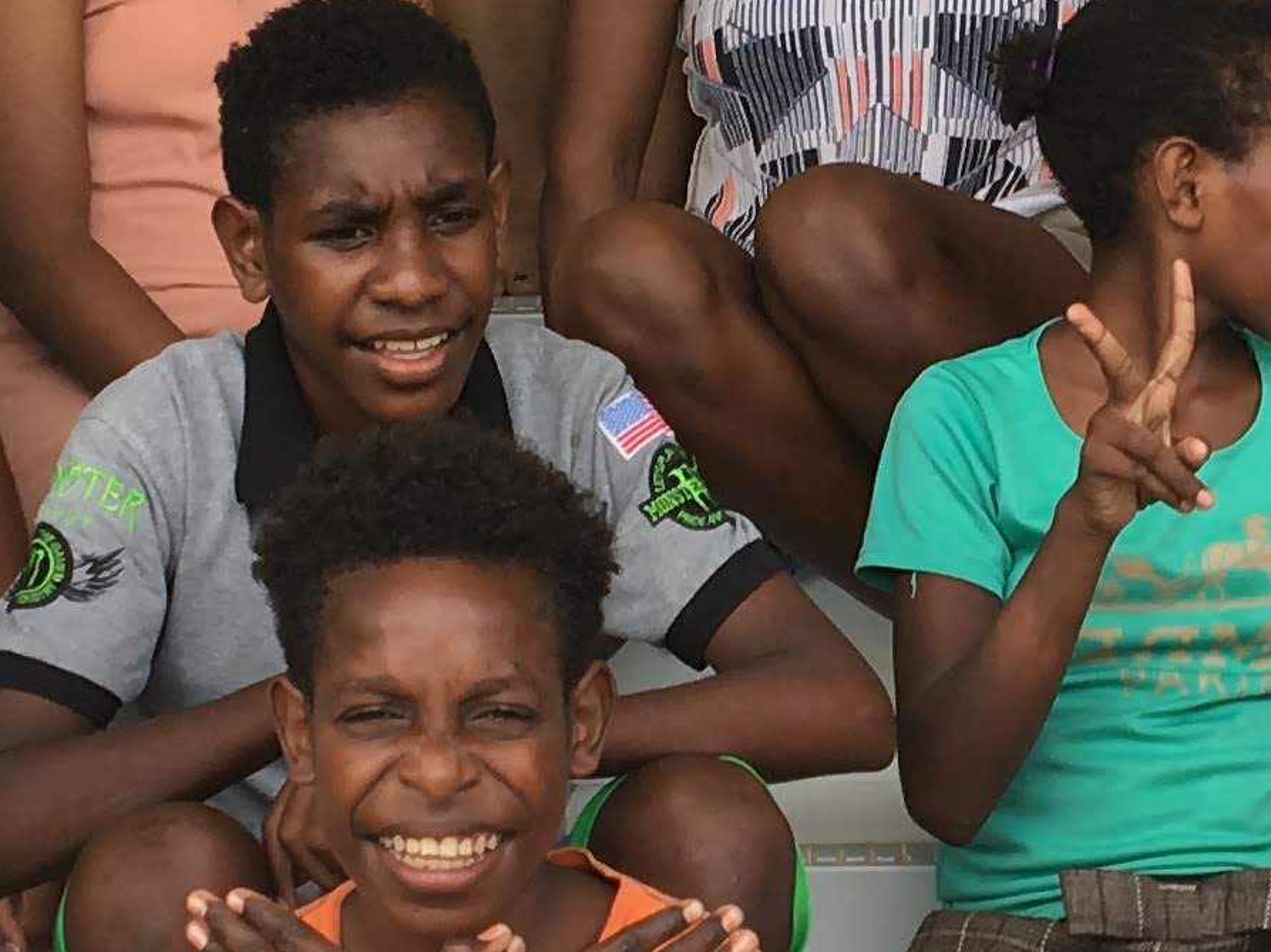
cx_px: 1026
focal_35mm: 131
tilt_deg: -2.5
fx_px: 4808
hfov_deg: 15.0
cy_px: 544
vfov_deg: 11.3
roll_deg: -0.3
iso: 25
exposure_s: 1/195
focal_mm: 4.15
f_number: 2.2
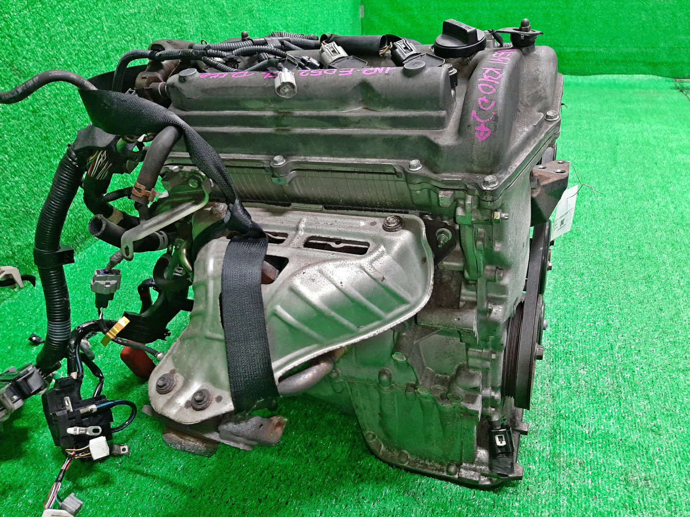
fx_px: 518
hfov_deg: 67.3
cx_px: 345
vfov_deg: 53.1
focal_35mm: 26
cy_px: 258
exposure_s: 1/50
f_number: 1.7
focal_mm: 3.93
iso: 227
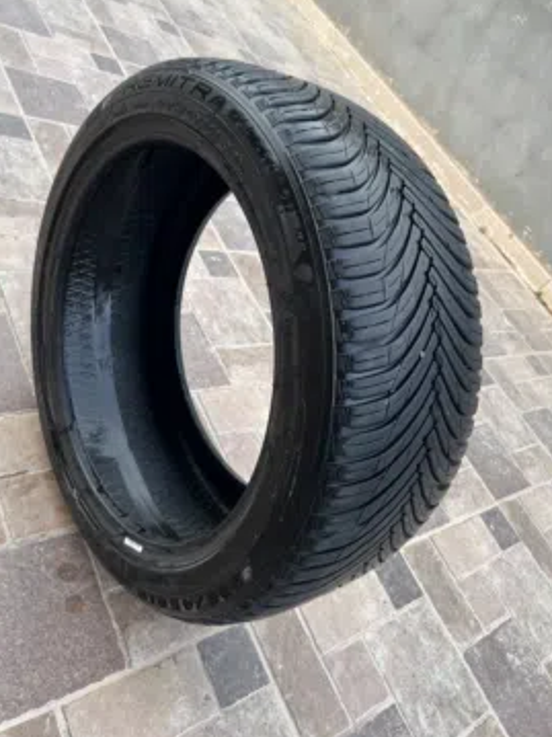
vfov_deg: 61.6
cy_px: 341
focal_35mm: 29
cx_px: 248
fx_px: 617
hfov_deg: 48.1
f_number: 1.5
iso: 50
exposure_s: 1/121
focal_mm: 5.7
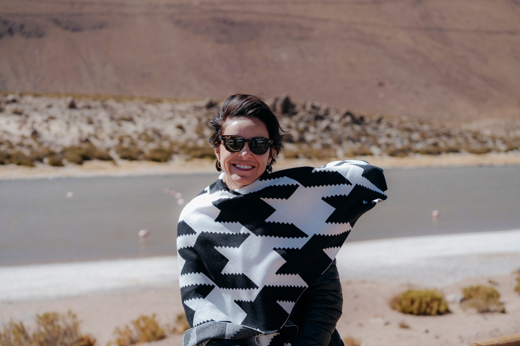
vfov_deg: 18.4
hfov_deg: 27.3
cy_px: 172
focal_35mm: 74
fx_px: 1072
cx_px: 265
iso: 125
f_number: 4.5
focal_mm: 70
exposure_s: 1/640
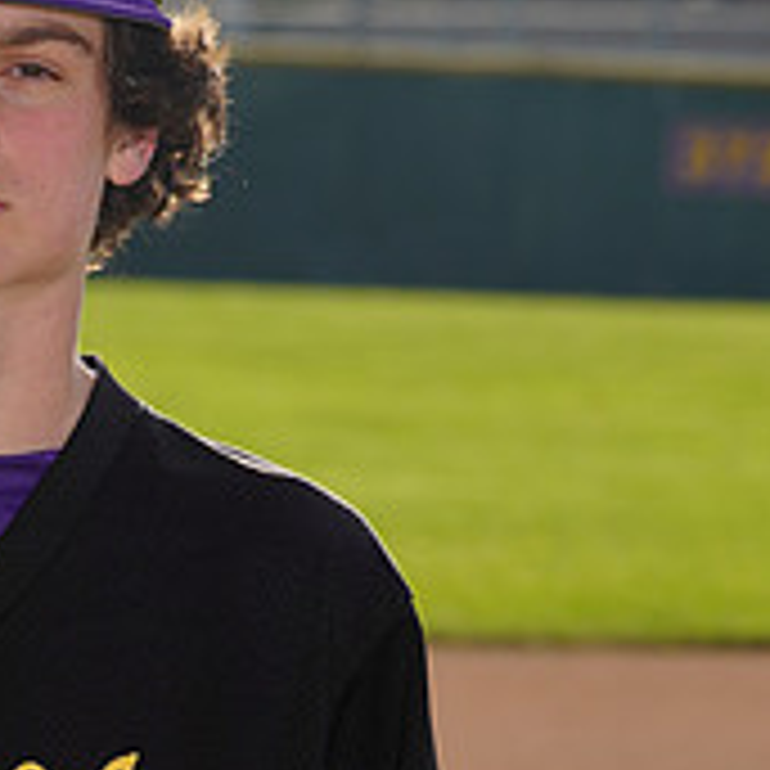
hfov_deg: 3.7
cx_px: -97
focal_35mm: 473
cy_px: 869
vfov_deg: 3.7
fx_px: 11904
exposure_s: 1/250
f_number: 10
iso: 100
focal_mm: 164
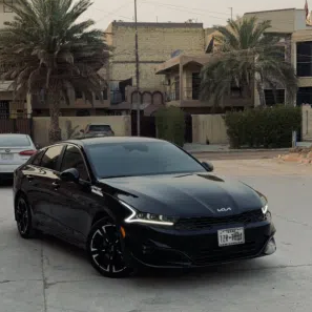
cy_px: 180
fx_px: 632
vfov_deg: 27.7
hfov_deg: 27.7
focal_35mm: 62
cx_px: 157
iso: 20
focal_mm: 6
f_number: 2.4
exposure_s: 1/122
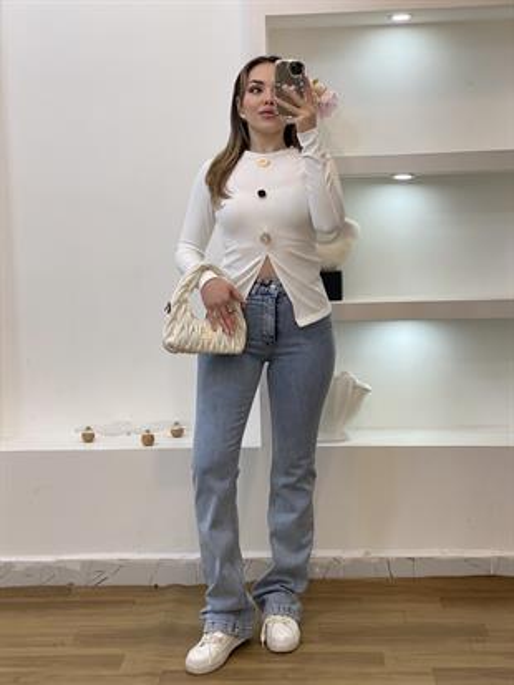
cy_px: 342
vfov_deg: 36.8
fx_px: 1029
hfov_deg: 28.0
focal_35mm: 52
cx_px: 257
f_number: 2
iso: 64
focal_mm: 6
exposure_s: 1/100
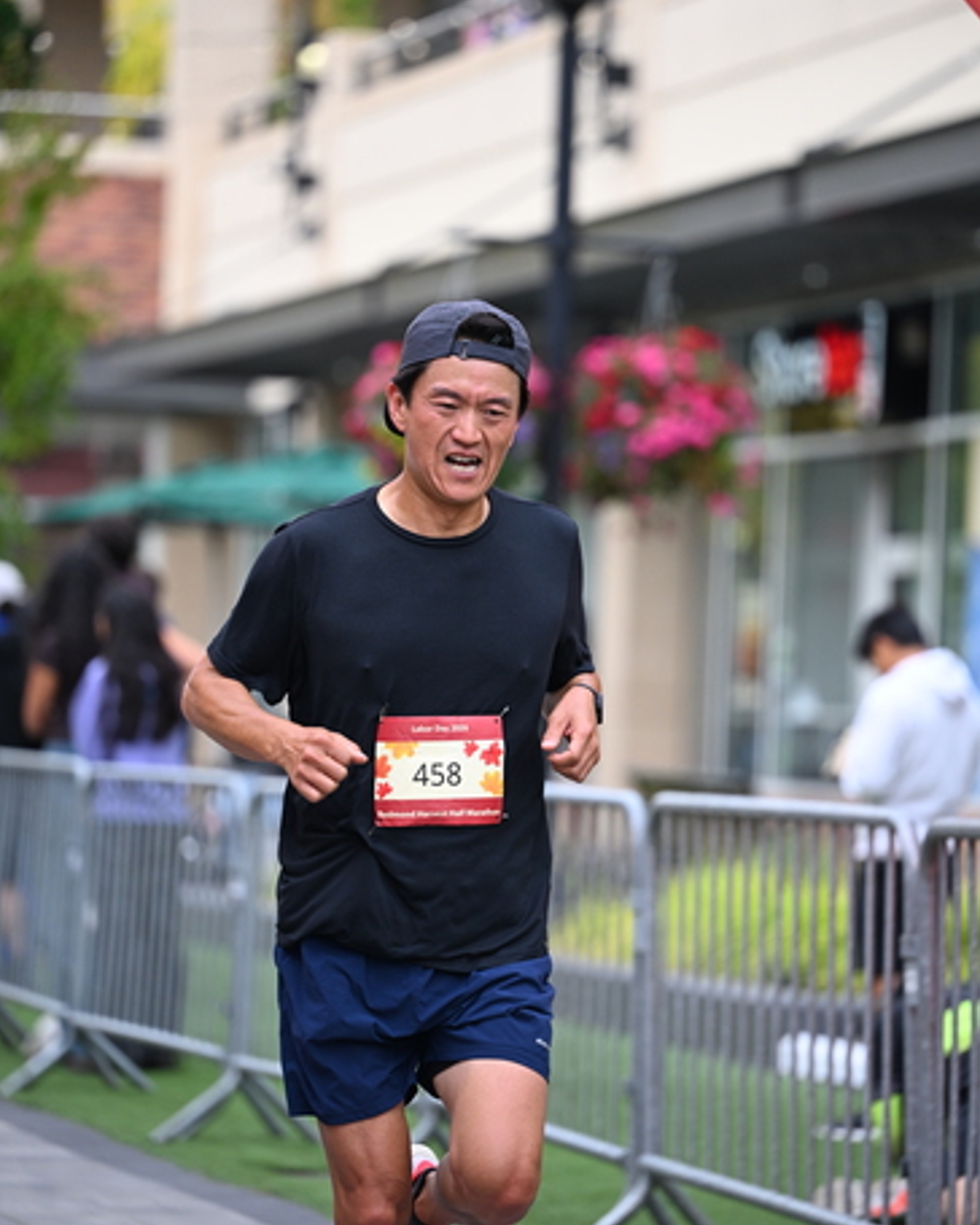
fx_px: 6381
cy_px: 549
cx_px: 491
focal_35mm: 176
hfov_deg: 8.8
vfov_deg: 11.0
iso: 1000
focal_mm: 155
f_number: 2.8
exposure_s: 1/1600
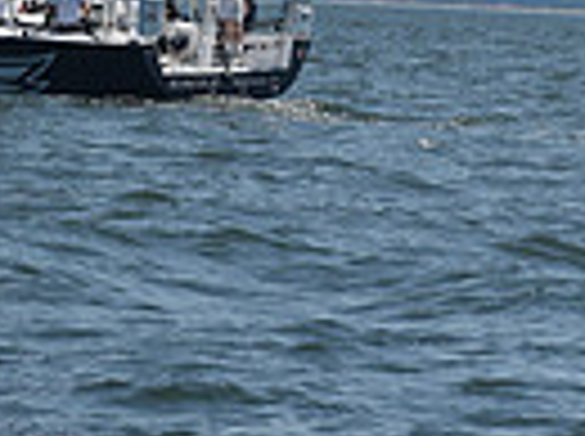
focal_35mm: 396
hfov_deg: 5.0
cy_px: -827
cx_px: -263
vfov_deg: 3.7
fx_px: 6680
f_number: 9
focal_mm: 92
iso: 250
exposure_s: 1/1250
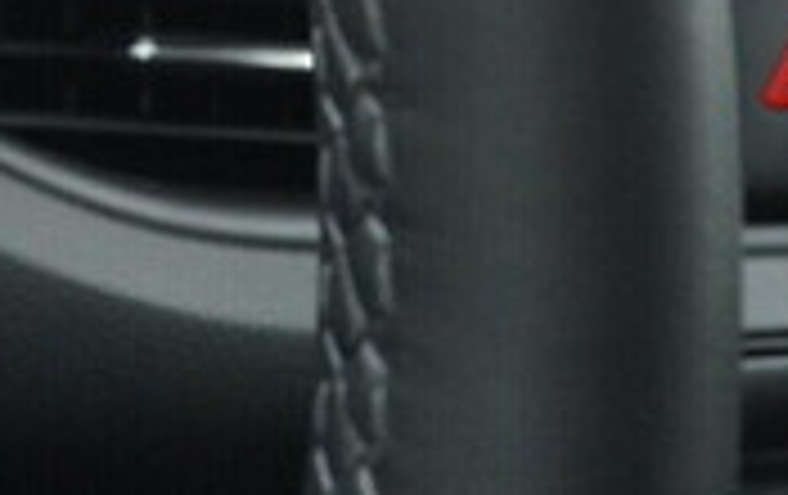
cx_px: -140
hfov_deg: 17.3
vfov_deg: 11.0
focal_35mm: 115
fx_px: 2474
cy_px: -243
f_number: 6.3
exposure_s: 1/250
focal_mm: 24
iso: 6400
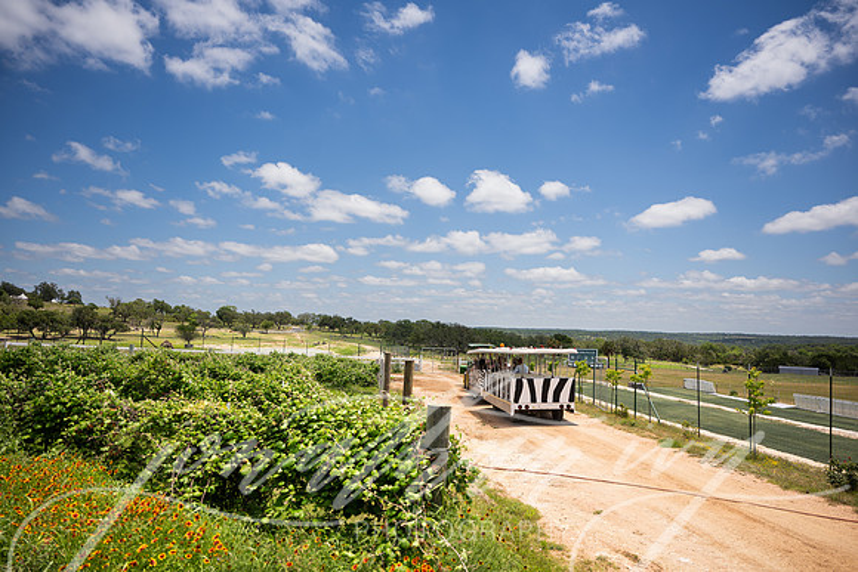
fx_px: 572
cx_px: 429
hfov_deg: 73.7
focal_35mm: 24
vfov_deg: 53.2
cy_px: 286
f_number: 2.8
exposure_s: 1/1600
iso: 100
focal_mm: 24
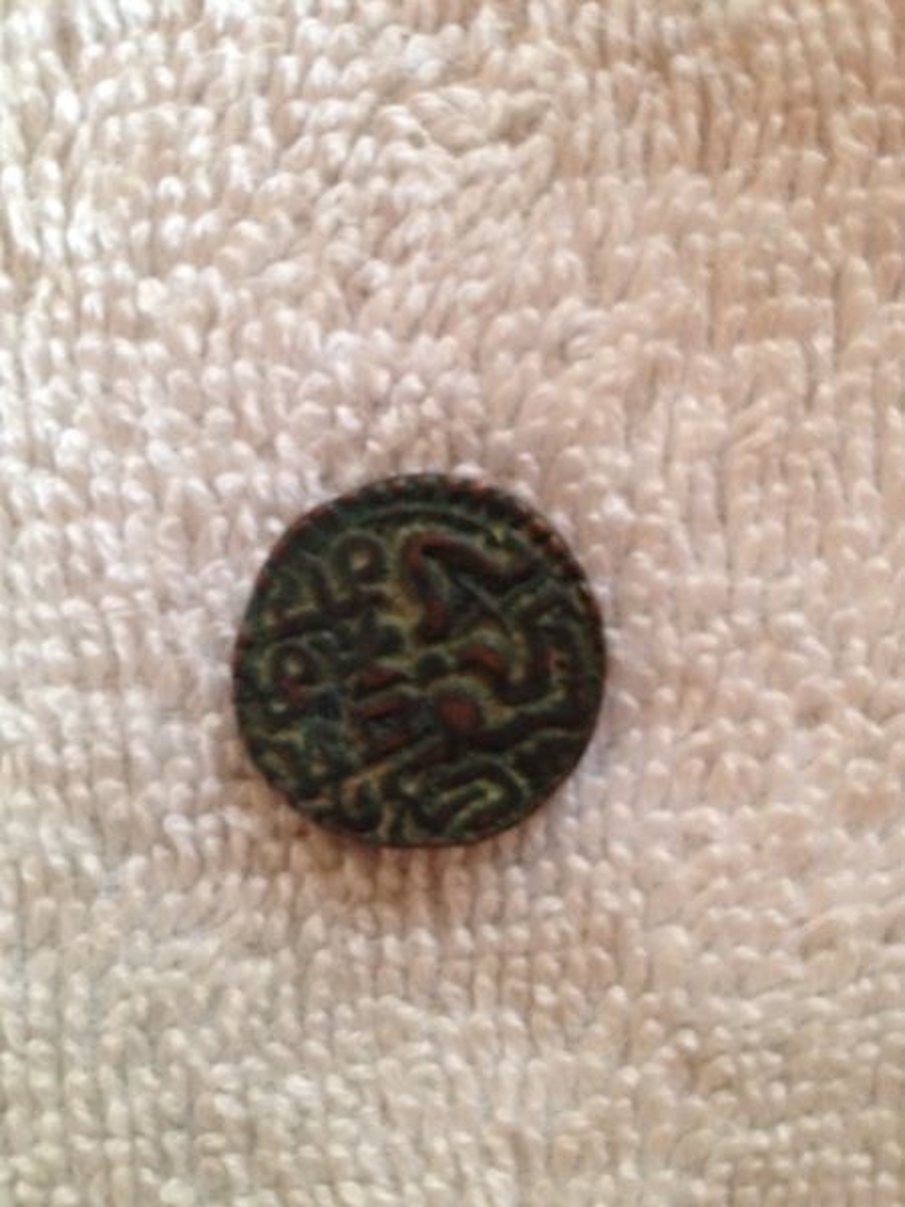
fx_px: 1220
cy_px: 604
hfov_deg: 40.7
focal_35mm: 35
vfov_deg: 52.6
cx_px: 452
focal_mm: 4.28
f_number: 2.4
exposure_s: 1/20
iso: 250
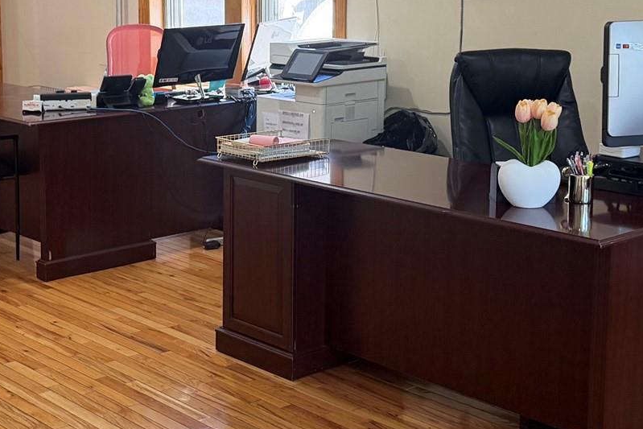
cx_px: 194
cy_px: 126
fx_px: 1143
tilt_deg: -8.3
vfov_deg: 21.1
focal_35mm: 64
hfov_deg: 31.1
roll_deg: +0.0
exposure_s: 1/120
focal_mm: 6.76
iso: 320
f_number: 1.78
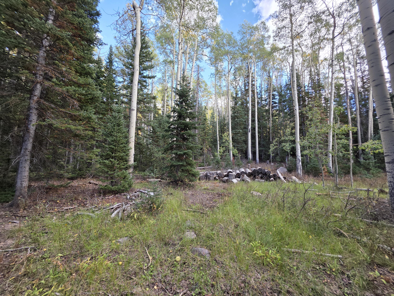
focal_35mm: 13
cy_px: 148
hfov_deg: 106.2
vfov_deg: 89.9
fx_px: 148
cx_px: 197
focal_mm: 2.2
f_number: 1.9
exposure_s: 1/120
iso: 32
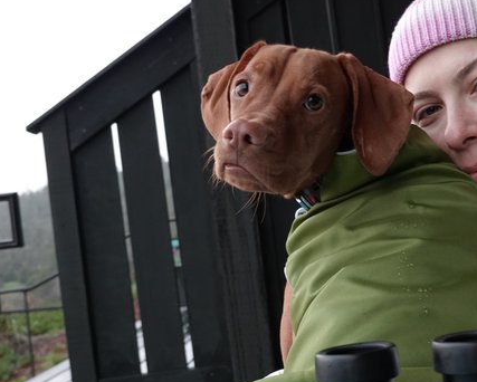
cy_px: 197
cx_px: 319
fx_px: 833
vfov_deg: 25.8
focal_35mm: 59
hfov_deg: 31.7
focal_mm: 15.59
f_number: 4
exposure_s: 1/60
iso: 800
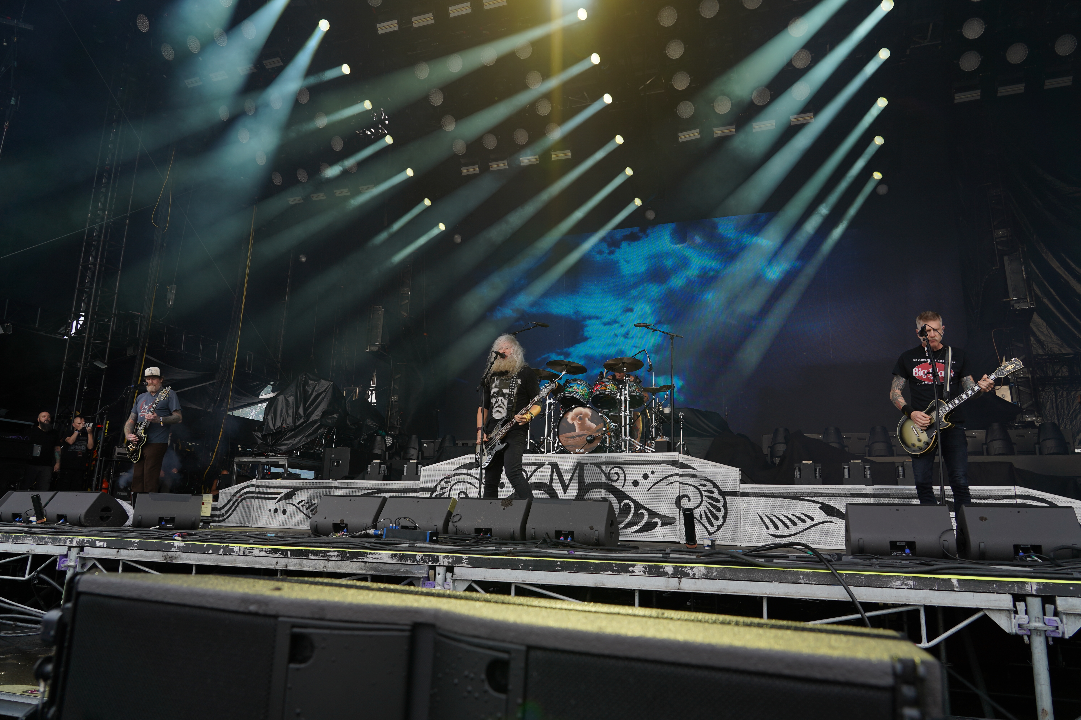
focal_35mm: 24
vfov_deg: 53.1
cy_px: 360
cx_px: 540
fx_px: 721
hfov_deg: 73.7
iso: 100
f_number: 7.1
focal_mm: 24
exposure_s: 1/100
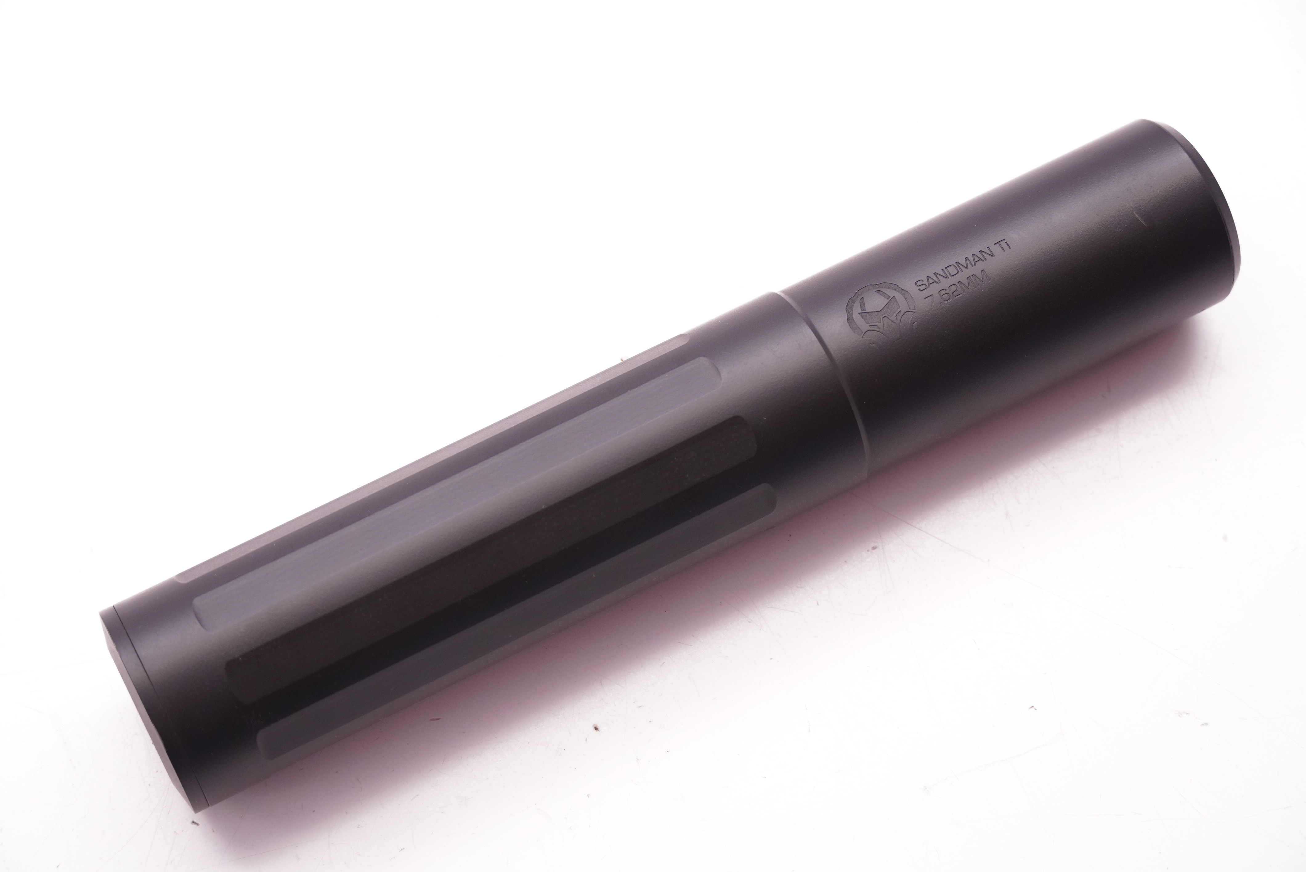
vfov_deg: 17.2
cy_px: 436
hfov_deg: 25.5
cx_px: 653
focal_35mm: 80
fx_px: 2886
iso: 1000
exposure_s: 1/125
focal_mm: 53
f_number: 5.6
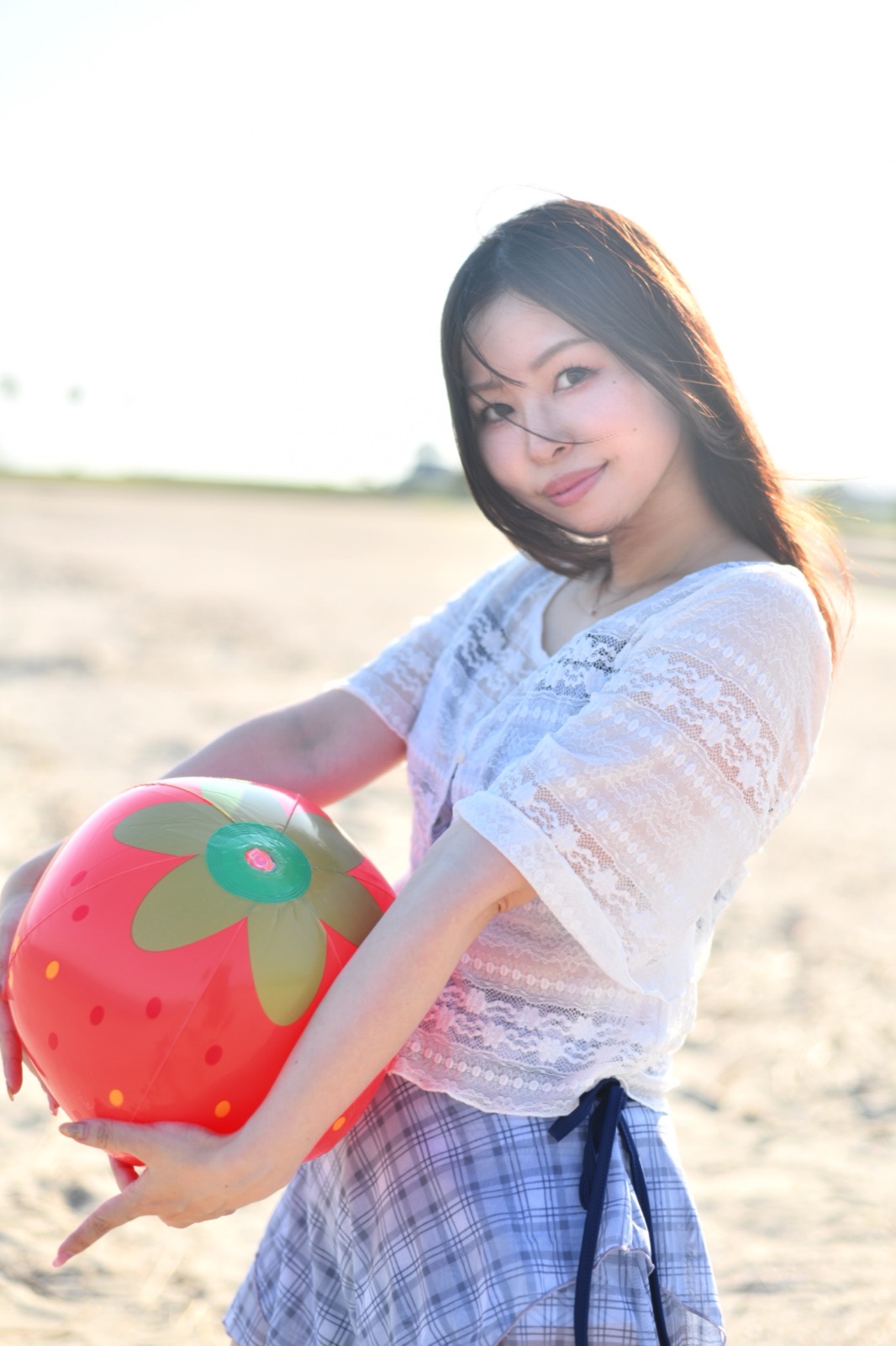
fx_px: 1867
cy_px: 673
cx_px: 448
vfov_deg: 39.6
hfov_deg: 27.0
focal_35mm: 50
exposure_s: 1/800
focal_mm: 50
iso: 64
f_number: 2.5
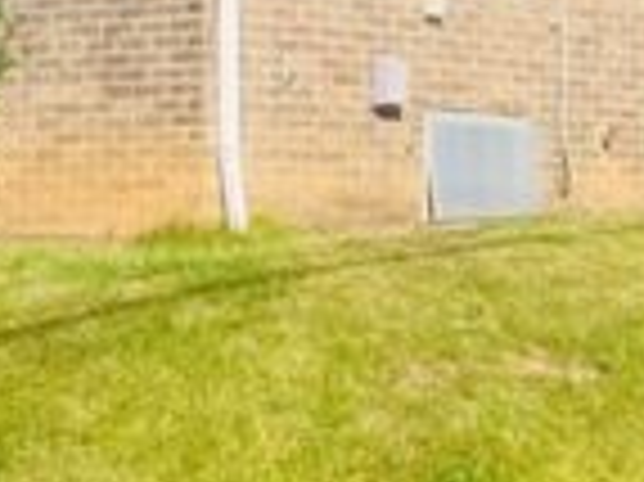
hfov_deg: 12.5
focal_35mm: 157
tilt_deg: +6.7
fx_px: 2918
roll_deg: -0.7
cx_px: 45
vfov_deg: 9.4
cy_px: -5
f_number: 1.8
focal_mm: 3.99
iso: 20
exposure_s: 1/1429
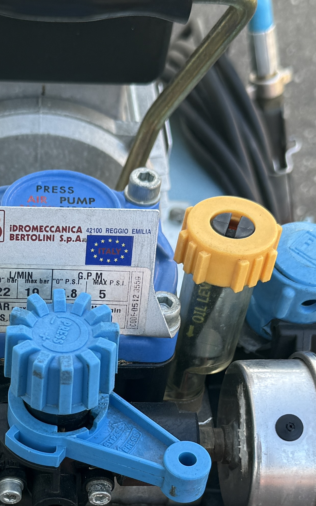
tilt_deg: -49.6
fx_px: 1006
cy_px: 419
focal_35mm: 73
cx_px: 27
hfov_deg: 17.6
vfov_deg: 27.5
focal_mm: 6.76
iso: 64
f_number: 1.78
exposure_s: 1/185
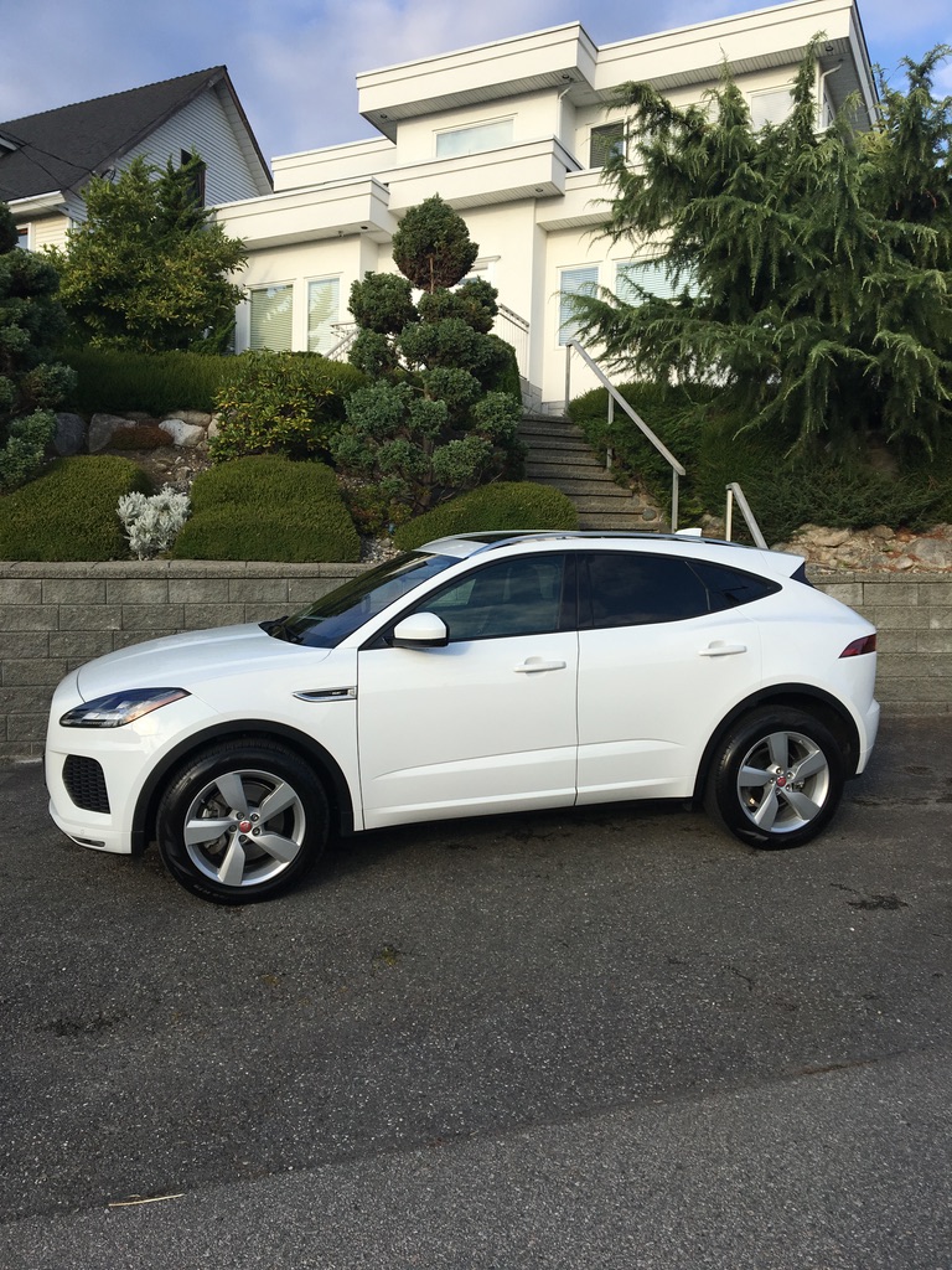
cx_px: 476
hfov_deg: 48.2
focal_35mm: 29
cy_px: 635
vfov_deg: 61.7
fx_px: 1063
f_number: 2.2
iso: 25
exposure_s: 1/864
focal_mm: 4.15
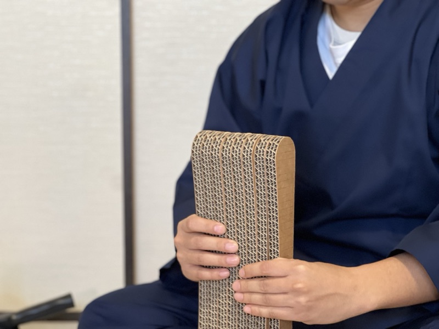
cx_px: 220
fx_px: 977
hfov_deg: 25.3
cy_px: 164
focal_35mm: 77
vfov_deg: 19.1
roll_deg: +0.6
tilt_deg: -7.2
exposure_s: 1/40
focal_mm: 9
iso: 320
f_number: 2.8
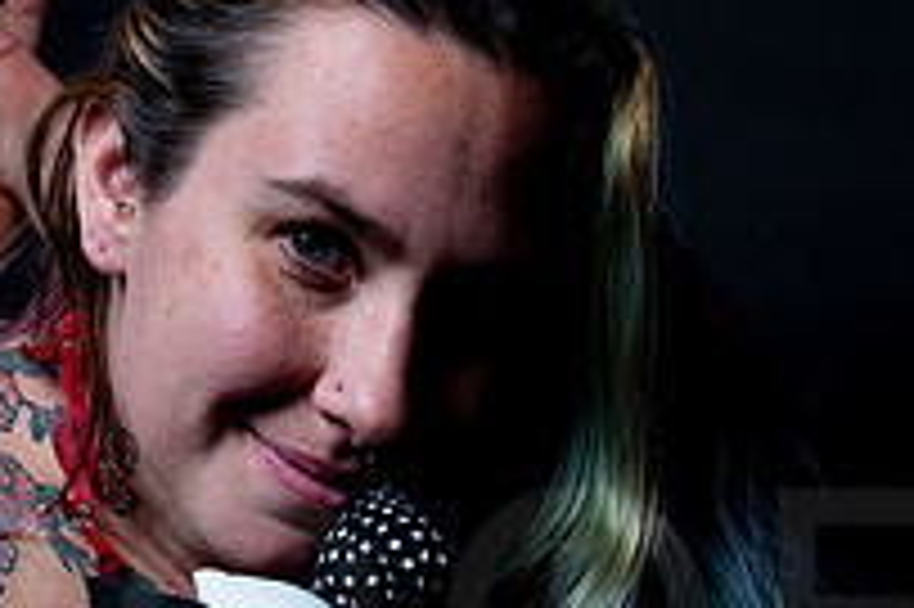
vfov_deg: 13.5
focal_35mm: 100
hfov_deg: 20.3
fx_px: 2537
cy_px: 615
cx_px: 288
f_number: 10
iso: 100
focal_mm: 35
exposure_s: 1/160
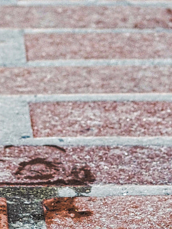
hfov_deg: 7.0
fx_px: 1411
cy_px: -16
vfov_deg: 9.2
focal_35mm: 213
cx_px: 32
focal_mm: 25
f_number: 4
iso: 200
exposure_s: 1/80
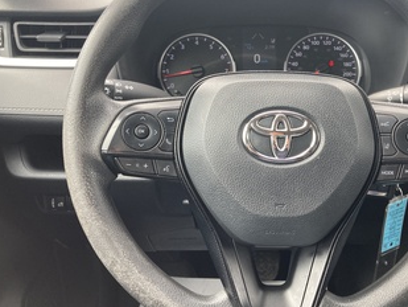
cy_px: 140
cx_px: 250
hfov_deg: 48.6
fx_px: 448
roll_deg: -2.1
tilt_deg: -24.7
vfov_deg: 37.7
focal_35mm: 38
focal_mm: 3.99
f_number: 1.8
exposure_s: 1/121
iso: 50
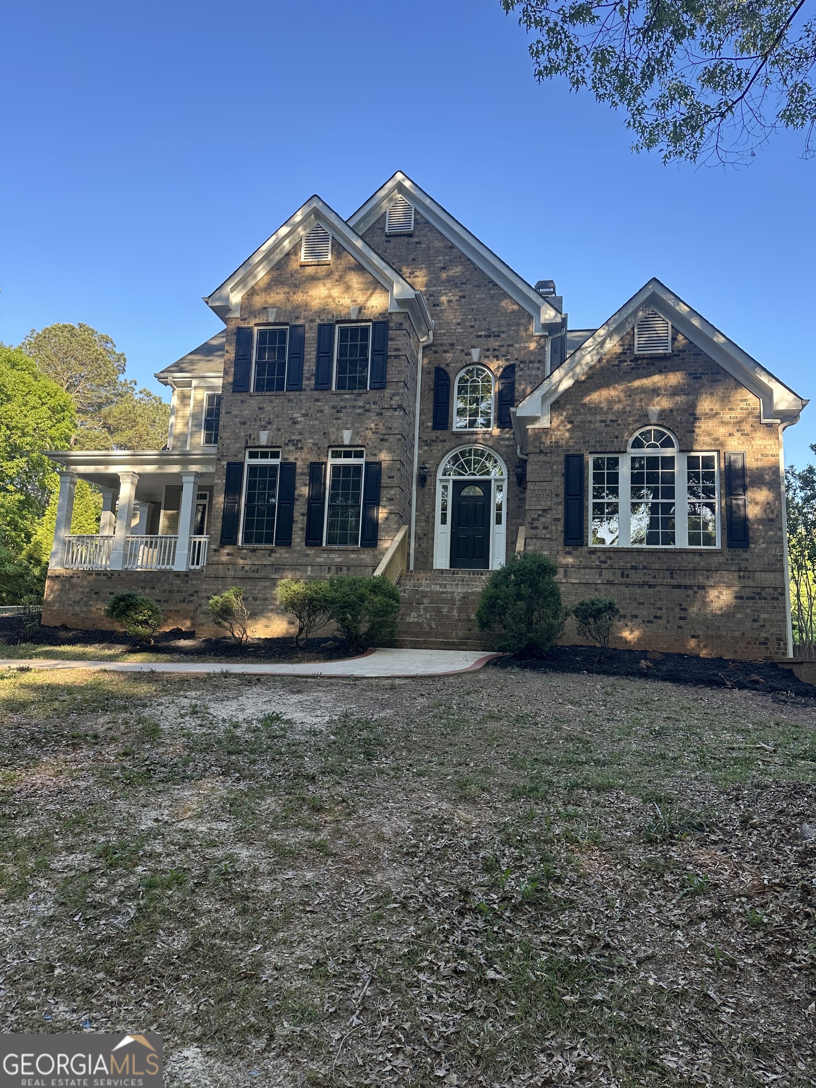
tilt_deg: +8.8
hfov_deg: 56.8
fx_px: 754
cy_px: 544
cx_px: 408
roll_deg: -3.9
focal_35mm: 24
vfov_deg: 71.6
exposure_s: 1/564
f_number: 1.78
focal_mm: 6.86
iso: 80
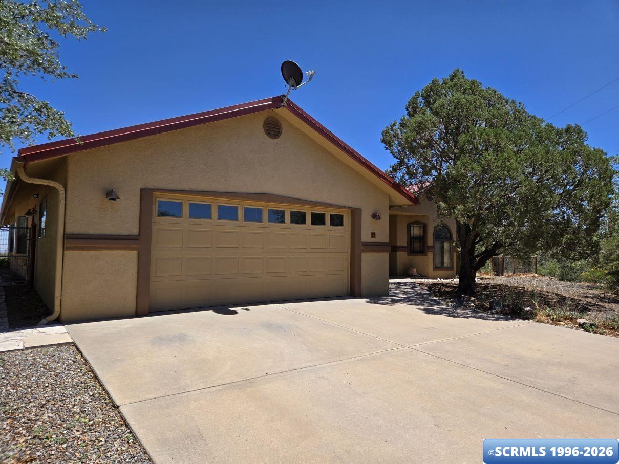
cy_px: 232
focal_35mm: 23
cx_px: 310
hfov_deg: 73.9
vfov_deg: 58.9
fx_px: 411
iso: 40
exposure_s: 1/2921
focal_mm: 5.4
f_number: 1.8
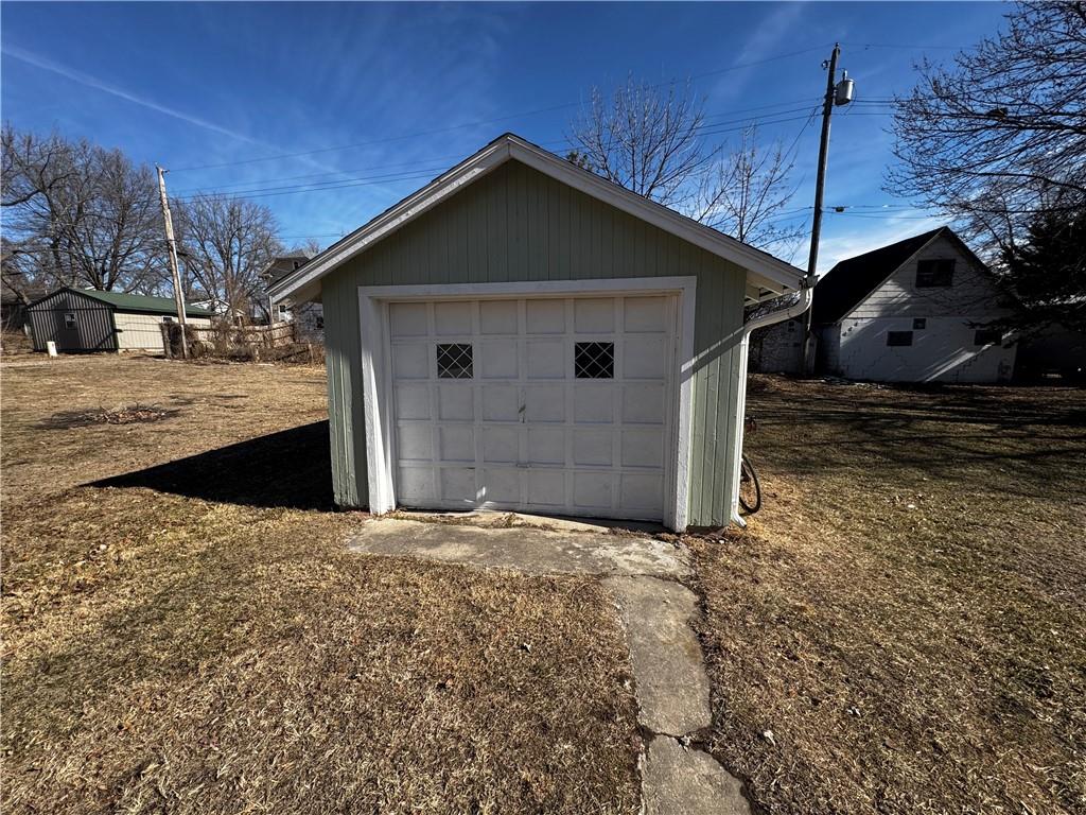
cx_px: 543
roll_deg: +1.3
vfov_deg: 85.7
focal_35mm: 14
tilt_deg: -8.3
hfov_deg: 102.1
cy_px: 408
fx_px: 439
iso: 50
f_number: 2.2
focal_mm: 2.22
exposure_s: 1/1637
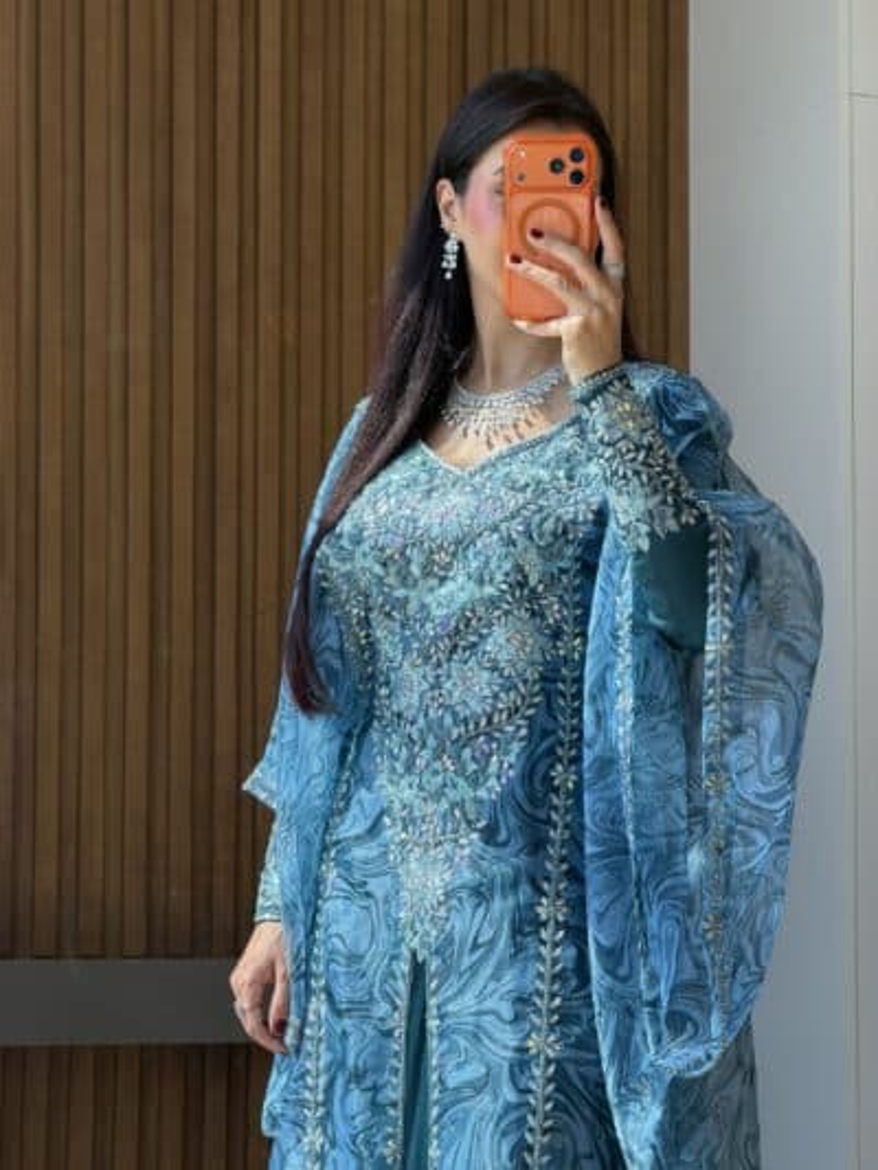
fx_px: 3381
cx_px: 439
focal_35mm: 100
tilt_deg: -20.2
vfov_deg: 19.6
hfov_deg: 14.8
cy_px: 585
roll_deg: +0.0
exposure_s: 1/100
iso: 32
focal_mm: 16.89
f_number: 2.8
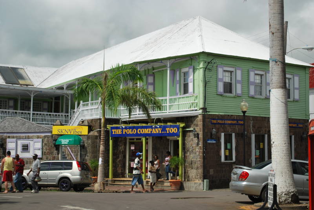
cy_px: 105
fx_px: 602
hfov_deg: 29.2
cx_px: 157
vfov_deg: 19.8
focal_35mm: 69
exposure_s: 1/250
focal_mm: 46
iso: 100
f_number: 5.3
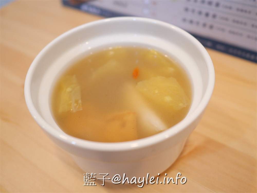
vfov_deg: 46.8
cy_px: 96
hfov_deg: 60.0
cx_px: 128
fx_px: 223
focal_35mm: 30
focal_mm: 15
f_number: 1.7
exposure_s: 1/60
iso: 200
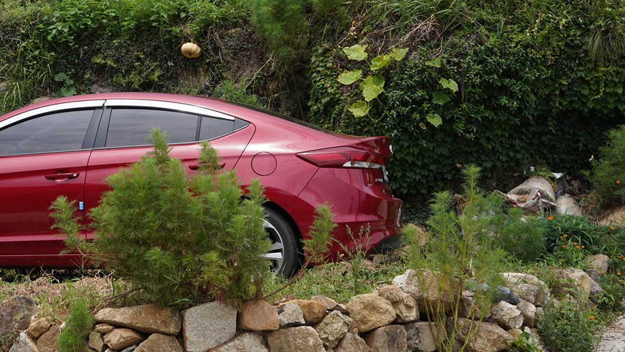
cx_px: 104
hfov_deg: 25.9
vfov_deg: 14.7
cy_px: -61
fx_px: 1326
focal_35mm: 80
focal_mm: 35
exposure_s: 1/125
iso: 100
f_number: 10
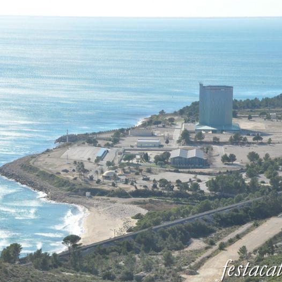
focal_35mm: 120
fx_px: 1106
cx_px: 129
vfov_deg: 14.5
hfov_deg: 14.5
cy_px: 141
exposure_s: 1/1250
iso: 1000
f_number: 9
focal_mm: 62
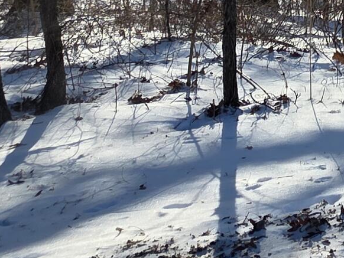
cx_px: 629
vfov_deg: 18.9
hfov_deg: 20.2
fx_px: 666
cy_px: -143
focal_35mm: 67
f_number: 1.9
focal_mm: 2.2
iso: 40
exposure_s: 1/2216
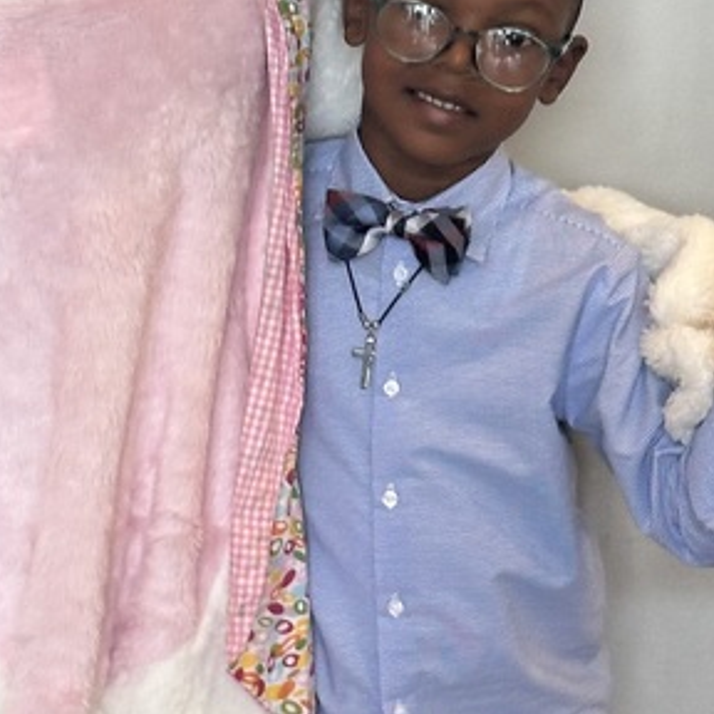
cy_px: 149
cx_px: 243
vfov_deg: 11.5
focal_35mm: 151
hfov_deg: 11.6
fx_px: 3524
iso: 100
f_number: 1.78
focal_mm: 6.86
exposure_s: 1/60
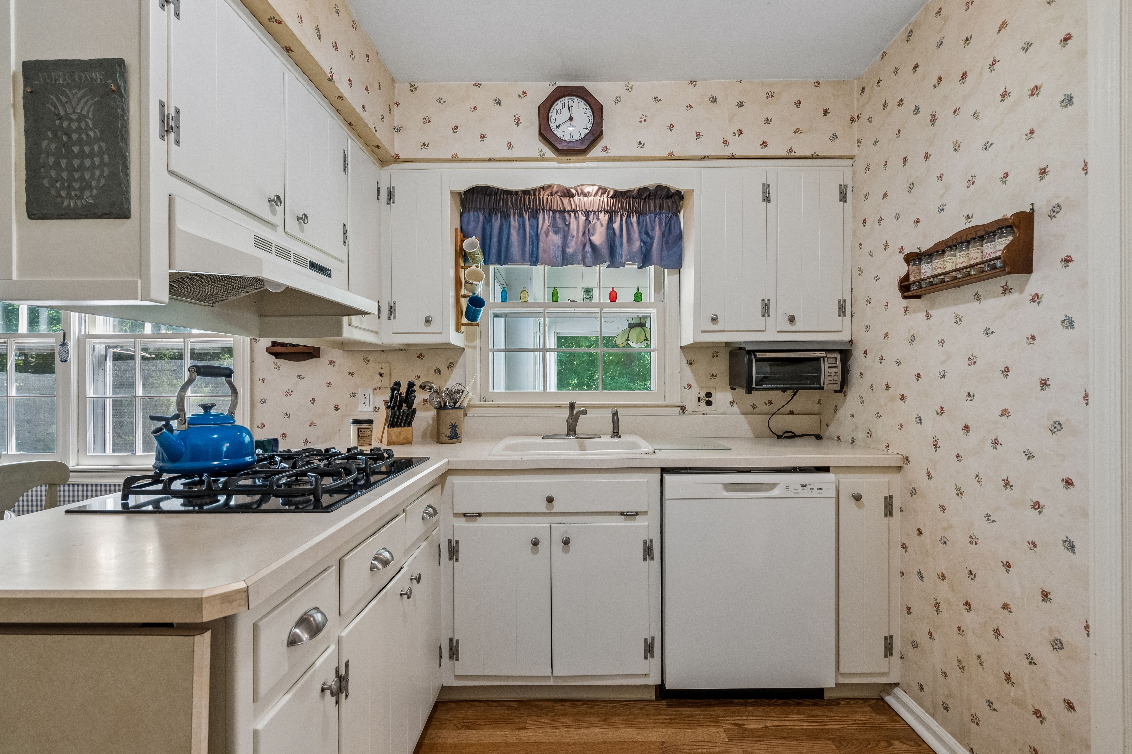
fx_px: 503
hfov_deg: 96.7
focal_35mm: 16
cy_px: 377
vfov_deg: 73.7
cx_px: 566
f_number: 8
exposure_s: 1/50
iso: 1600
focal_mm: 16
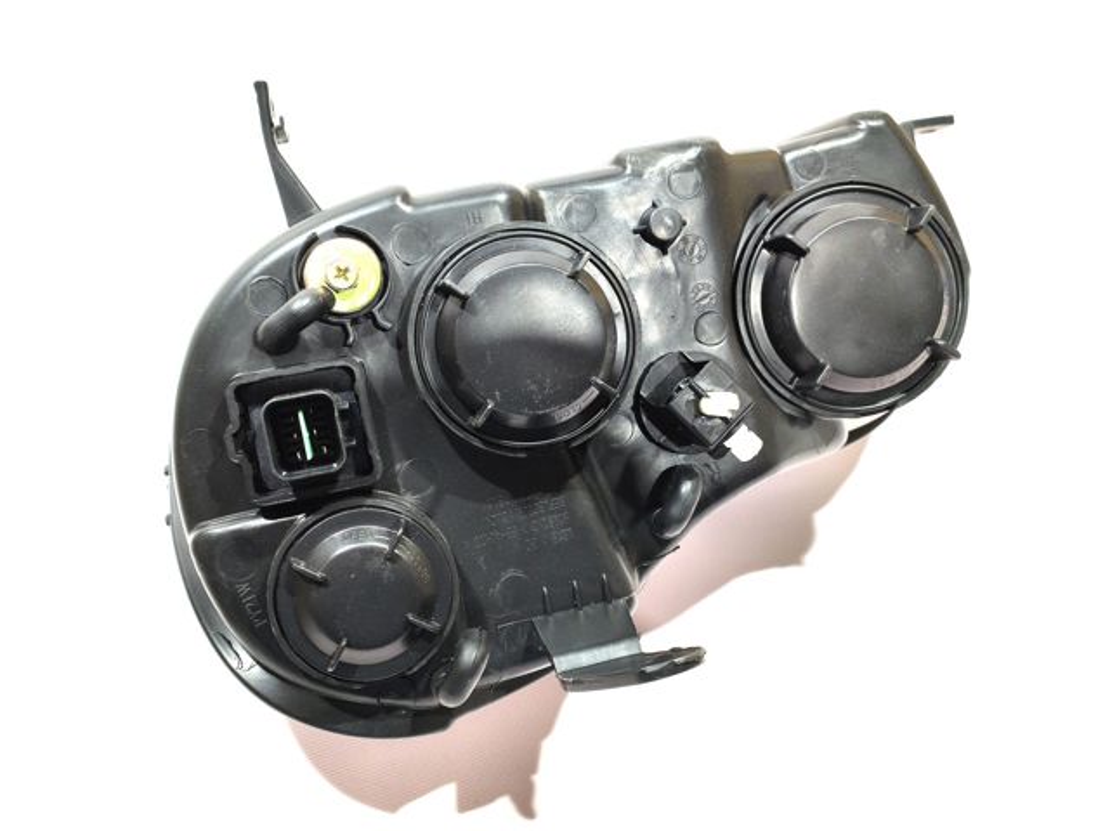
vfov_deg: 40.6
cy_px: 416
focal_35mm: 35
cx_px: 555
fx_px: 1121
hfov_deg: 52.7
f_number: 1.75
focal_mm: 4.75
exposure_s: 1/100
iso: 284
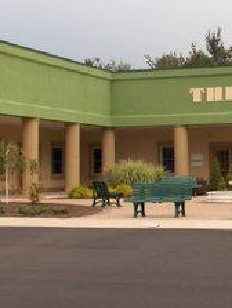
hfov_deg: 19.7
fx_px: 650
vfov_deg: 26.6
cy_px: 125
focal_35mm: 73
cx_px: 221
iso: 113
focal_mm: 7
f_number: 3
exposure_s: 1/117
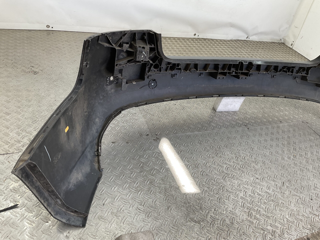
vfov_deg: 48.2
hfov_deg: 61.7
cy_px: 120
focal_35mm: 29
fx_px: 268
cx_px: 160
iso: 25
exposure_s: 1/120
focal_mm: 3
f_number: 1.8
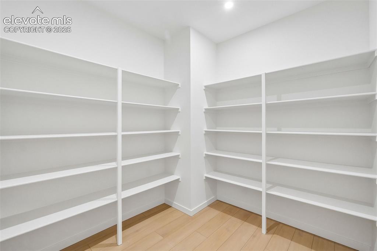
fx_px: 157
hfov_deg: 100.4
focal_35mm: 15
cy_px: 126
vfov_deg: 77.3
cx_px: 188
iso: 800
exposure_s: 1/25
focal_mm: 10
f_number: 8
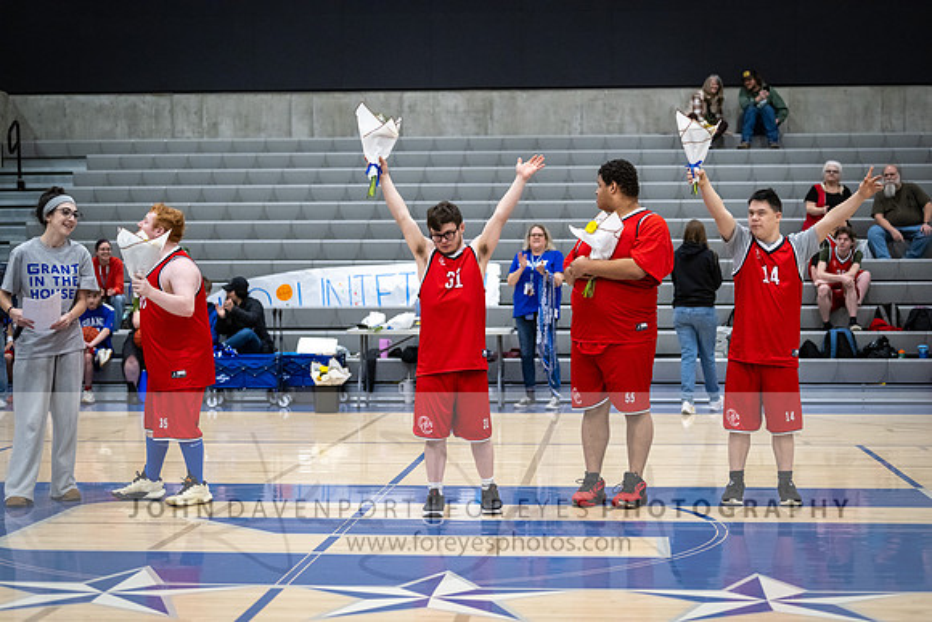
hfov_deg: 28.8
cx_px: 466
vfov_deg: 19.5
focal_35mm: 70
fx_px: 1813
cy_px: 311
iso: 3600
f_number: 2.8
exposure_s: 1/800
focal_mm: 70
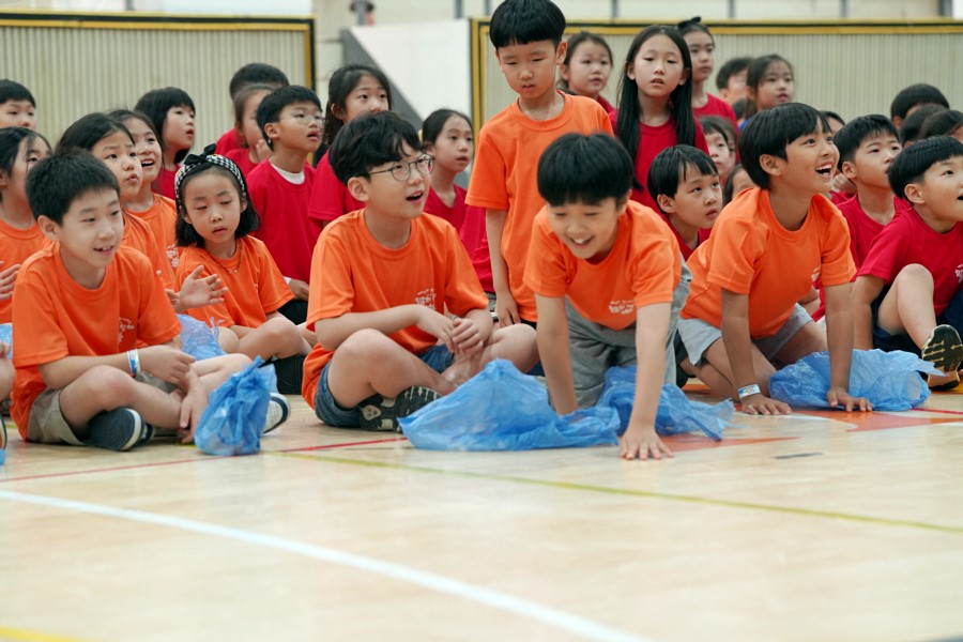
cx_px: 482
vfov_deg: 11.8
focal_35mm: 116
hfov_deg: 17.6
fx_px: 3103
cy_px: 321
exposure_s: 1/160
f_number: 4
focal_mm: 116
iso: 1600
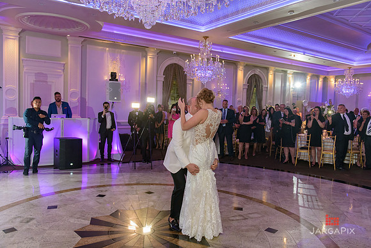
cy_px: 124
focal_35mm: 29
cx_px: 186
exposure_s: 1/125
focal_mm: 29
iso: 1600
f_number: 3.2
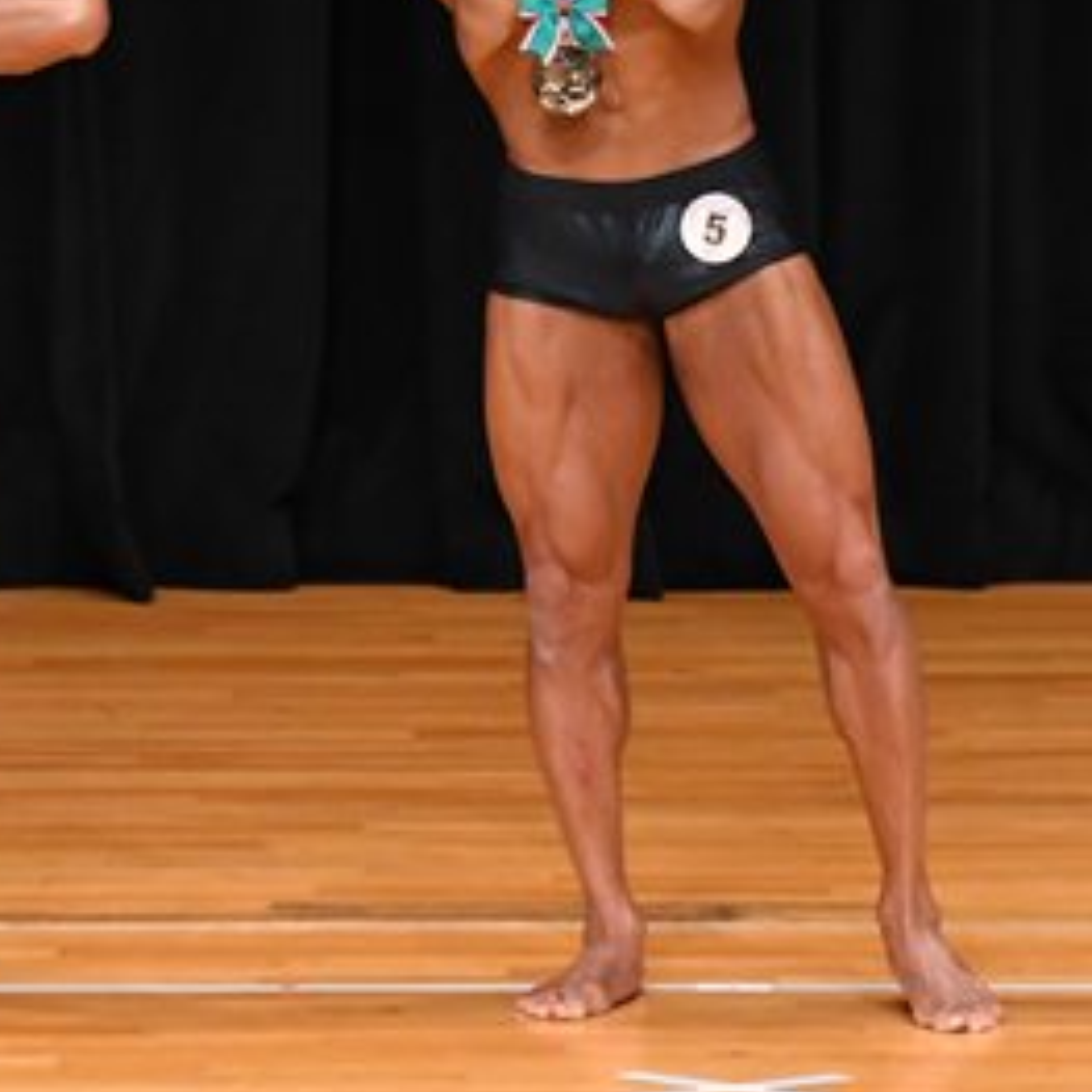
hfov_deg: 2.9
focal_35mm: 601
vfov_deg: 2.9
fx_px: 21450
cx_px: 546
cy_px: 278
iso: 3200
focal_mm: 160
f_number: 5.6
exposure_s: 1/400
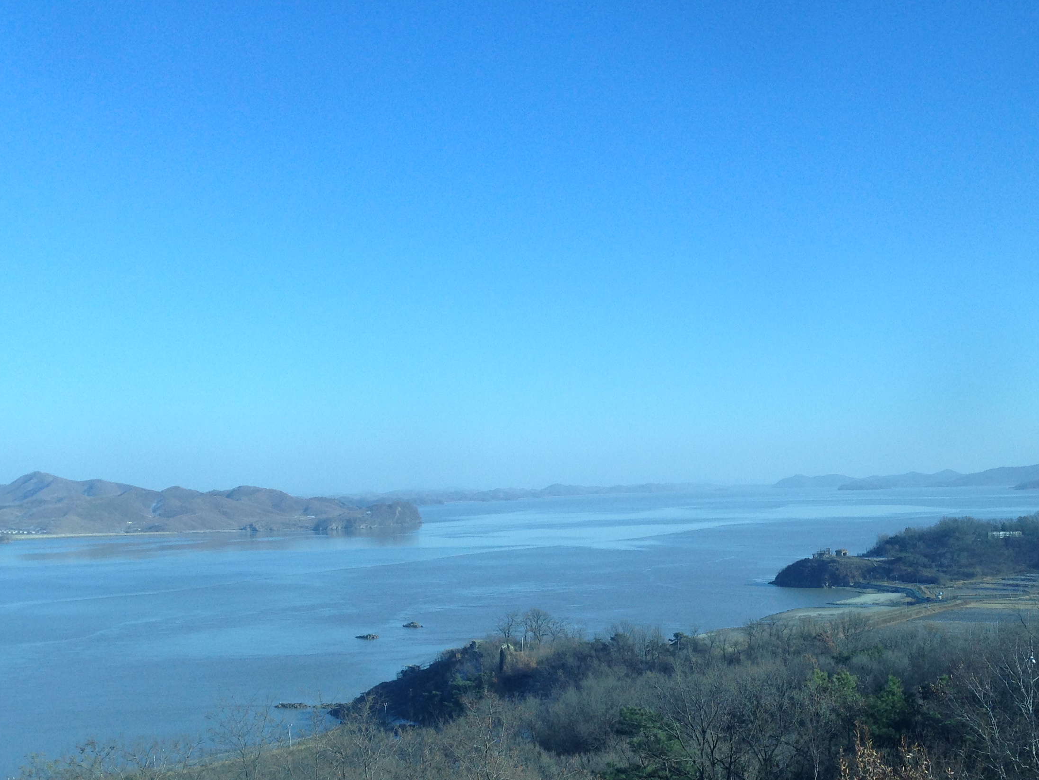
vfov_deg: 29.3
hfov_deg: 38.8
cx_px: 606
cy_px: 578
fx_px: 1471
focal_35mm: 49
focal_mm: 4.12
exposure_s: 1/559
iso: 50
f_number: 2.4
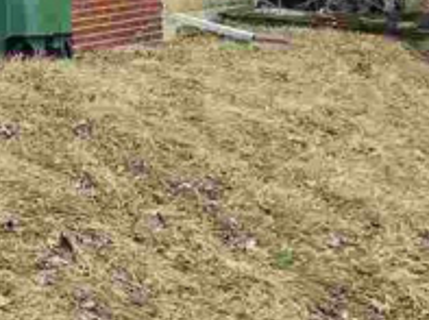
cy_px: -222
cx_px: -252
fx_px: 965
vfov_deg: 16.4
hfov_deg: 20.6
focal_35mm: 78
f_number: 1.7
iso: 10
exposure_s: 1/417
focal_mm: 6.3
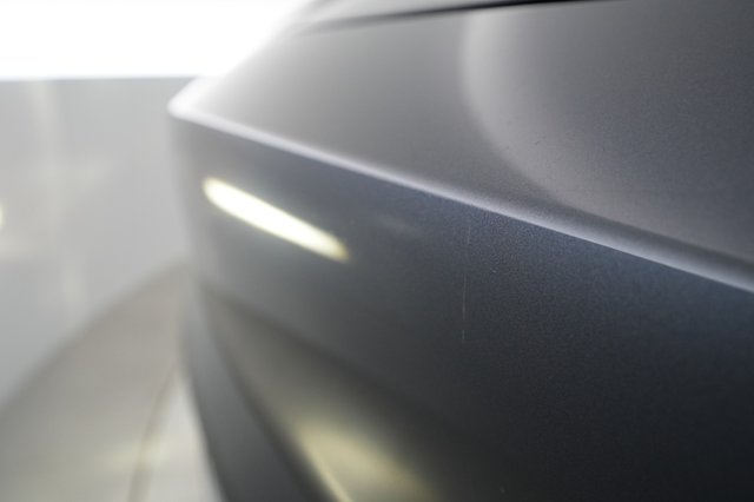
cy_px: 251
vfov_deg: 46.4
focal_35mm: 28
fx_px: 586
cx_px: 377
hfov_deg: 65.5
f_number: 5
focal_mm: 28
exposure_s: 1/100
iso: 2500
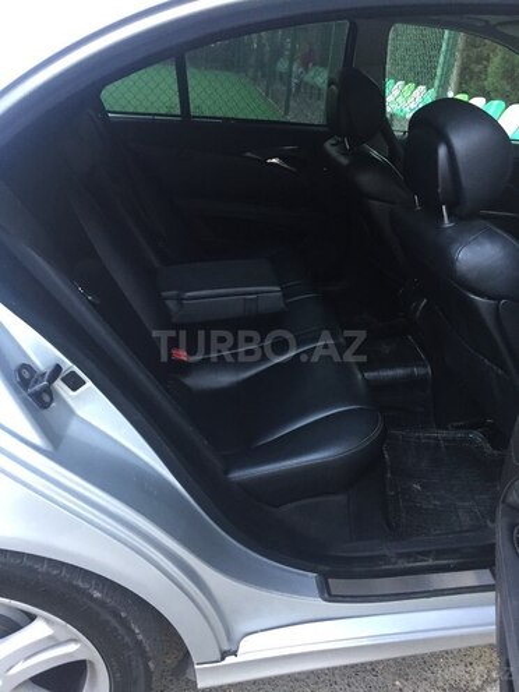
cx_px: 260
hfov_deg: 48.2
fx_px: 580
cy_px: 346
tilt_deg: -24.1
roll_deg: -5.1
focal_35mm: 29
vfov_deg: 61.7
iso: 80
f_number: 2.2
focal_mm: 4.15
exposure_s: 1/33
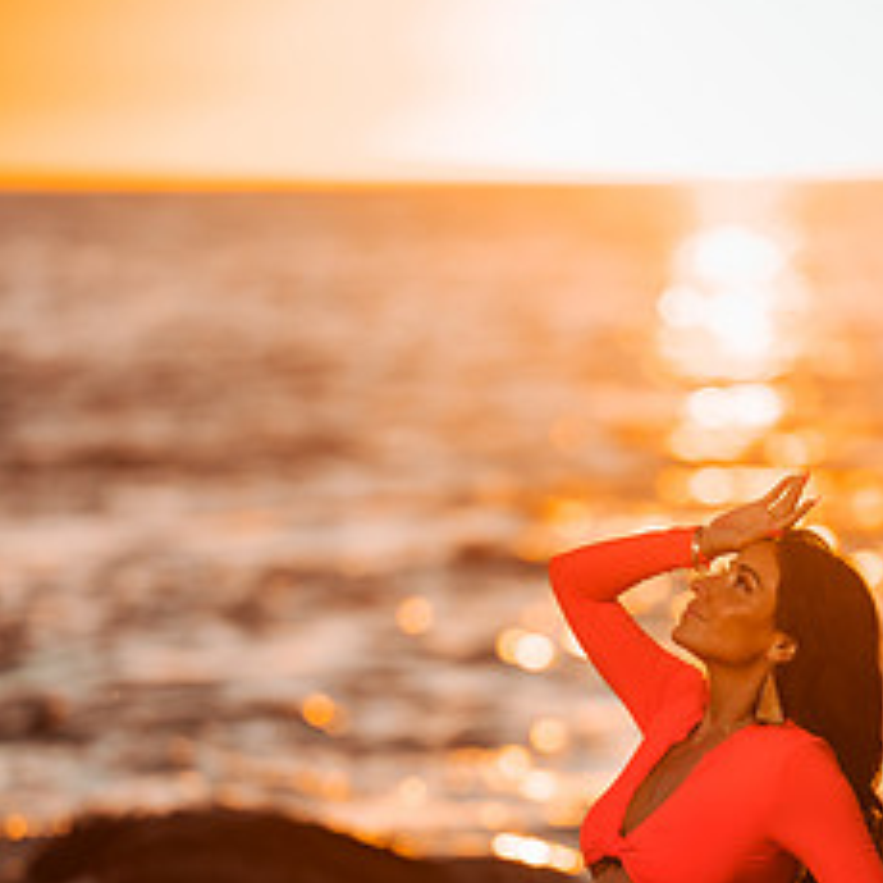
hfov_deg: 7.8
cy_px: 776
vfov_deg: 7.8
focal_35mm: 224
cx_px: 570
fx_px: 6465
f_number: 1.8
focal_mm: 135
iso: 50
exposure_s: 1/1600
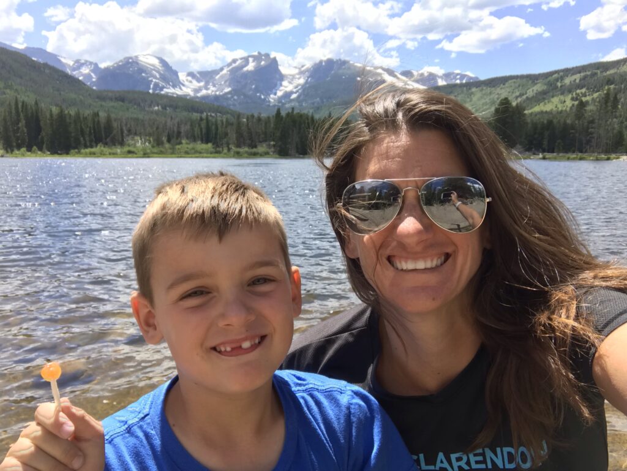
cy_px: 236
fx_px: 580
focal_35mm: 32
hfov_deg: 56.8
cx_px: 314
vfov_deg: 44.2
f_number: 2.2
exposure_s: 1/405
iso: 25
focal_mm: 2.87
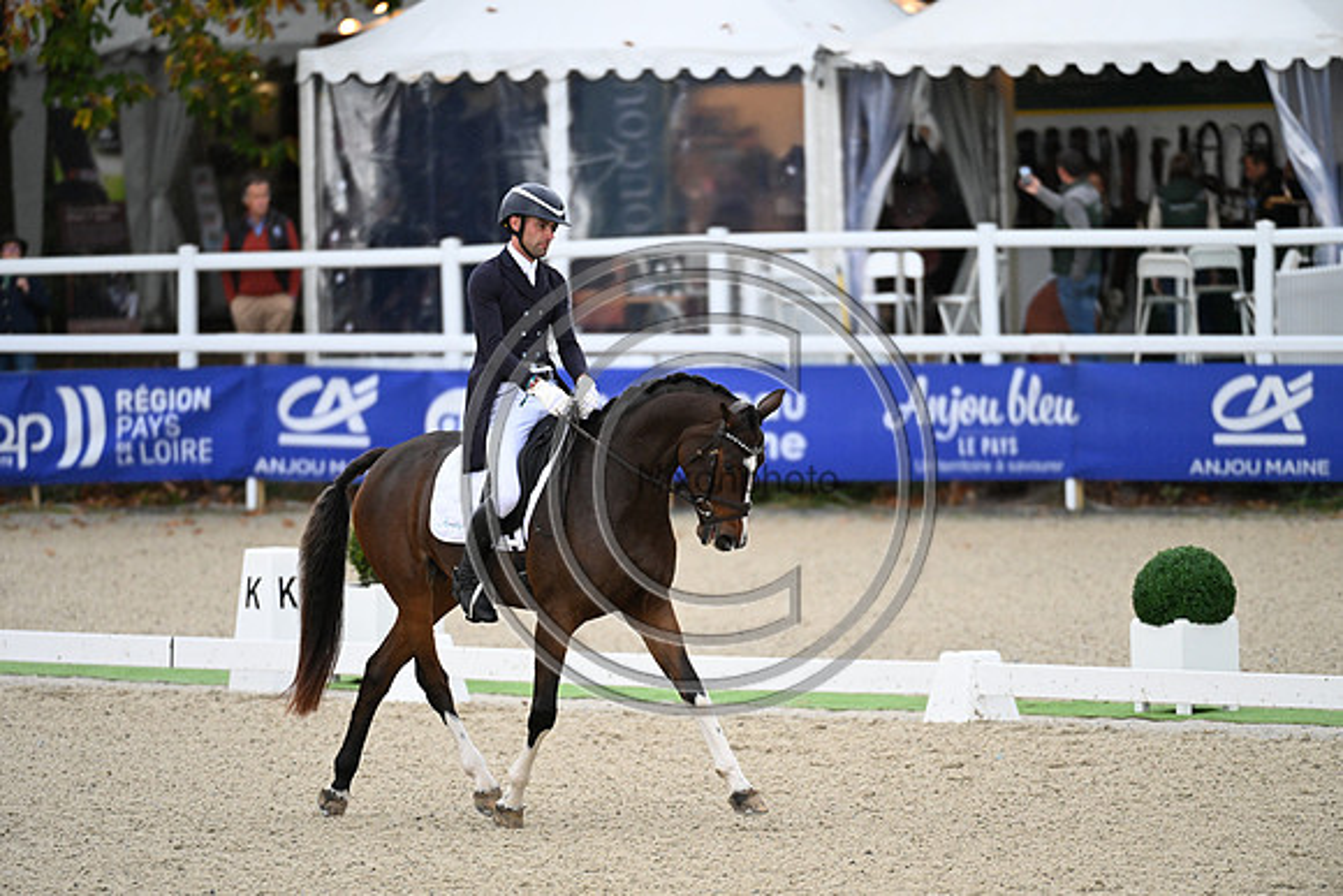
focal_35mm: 400
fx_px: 14925
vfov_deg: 3.4
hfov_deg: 5.2
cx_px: 672
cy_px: 448
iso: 2200
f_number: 4.5
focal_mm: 400
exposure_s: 1/1250
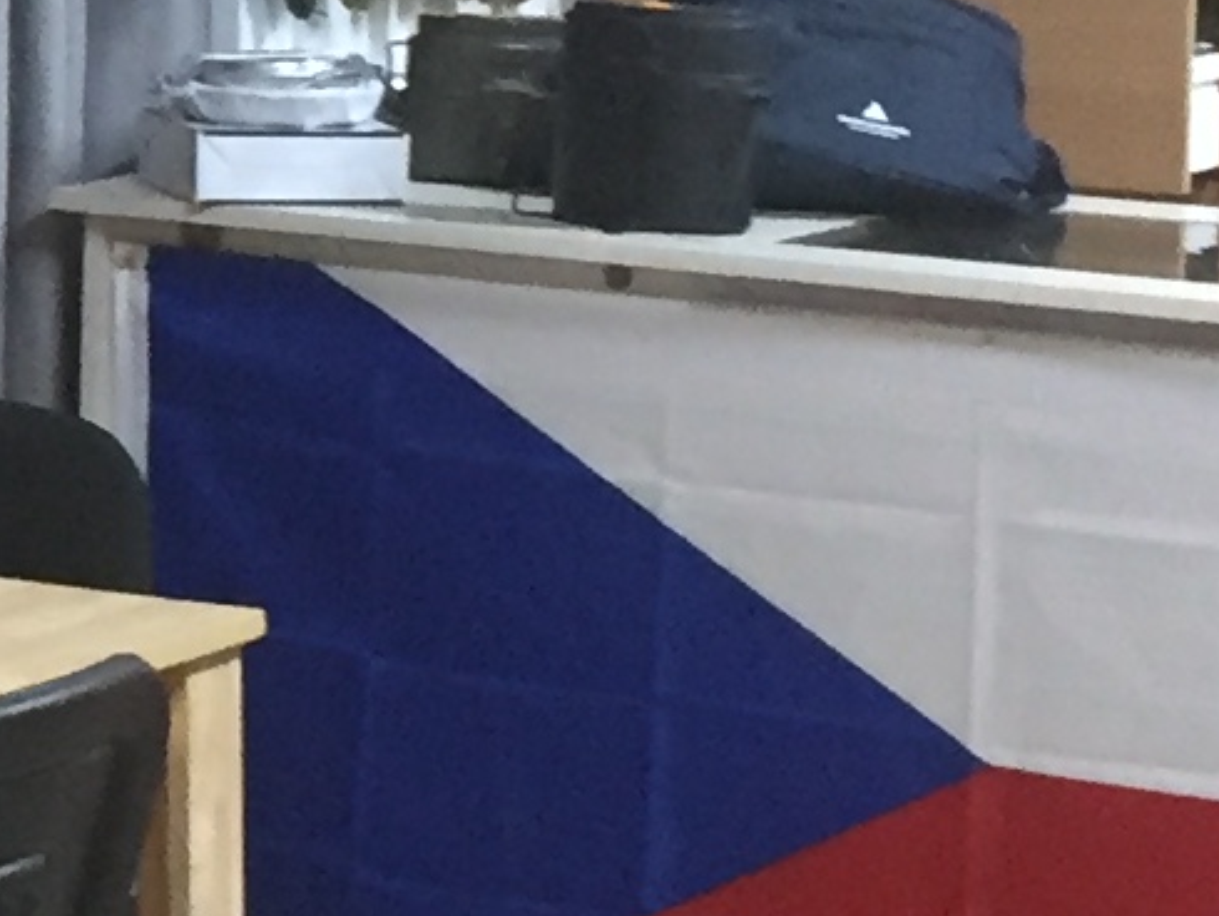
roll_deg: -0.1
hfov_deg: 9.3
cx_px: -1560
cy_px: 60
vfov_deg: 7.7
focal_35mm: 193
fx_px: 6800
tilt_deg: -6.9
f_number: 2.2
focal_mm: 4.15
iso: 200
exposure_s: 1/33
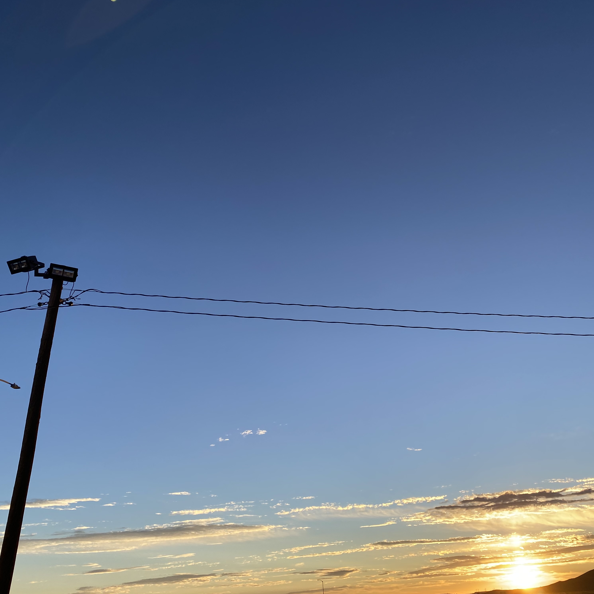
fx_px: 602
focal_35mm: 31
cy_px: 295
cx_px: 318
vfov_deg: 52.5
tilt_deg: +26.1
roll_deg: +3.9
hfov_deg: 52.5
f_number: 1.8
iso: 32
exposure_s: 1/1072
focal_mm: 4.25
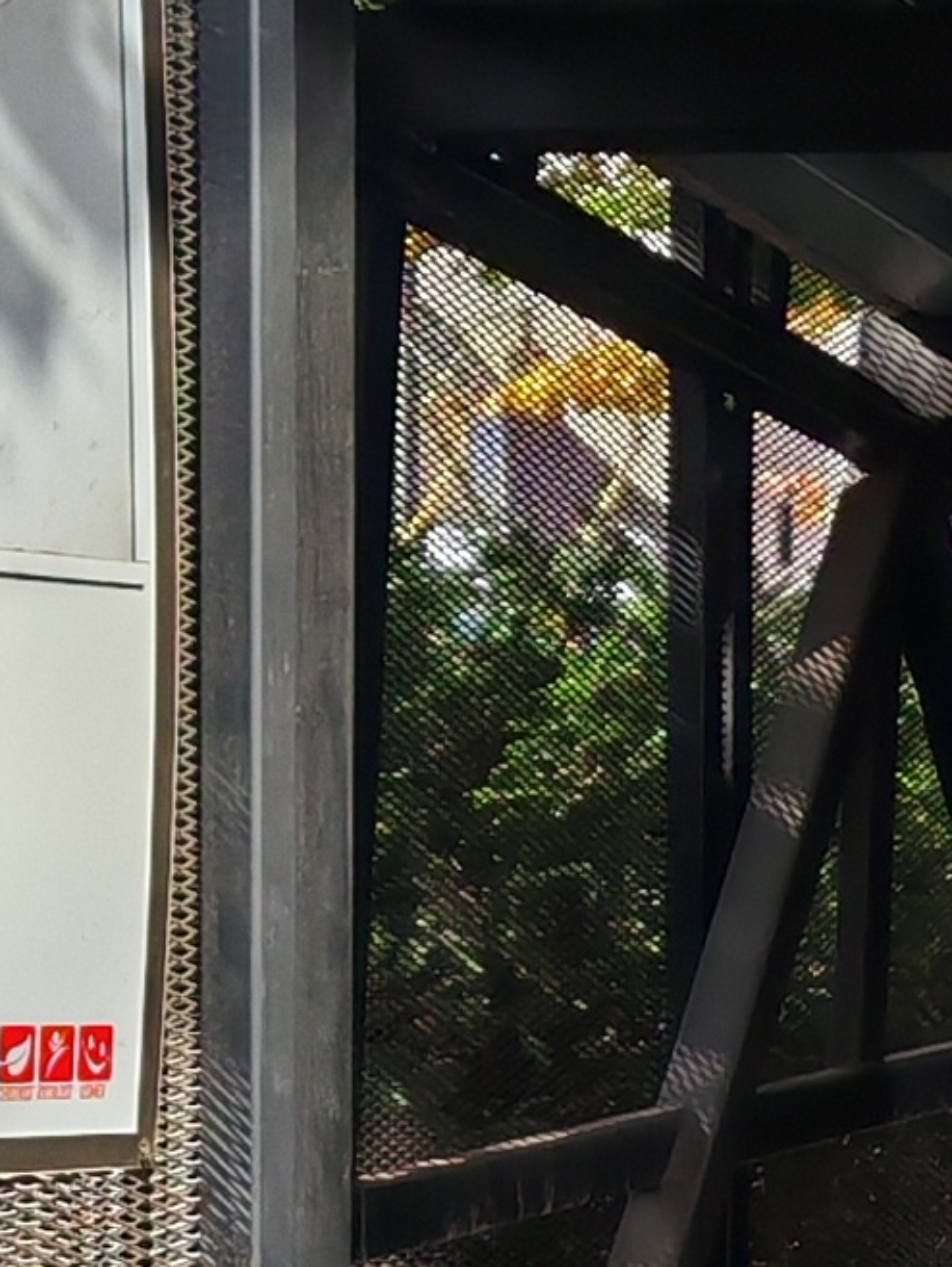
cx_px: 1991
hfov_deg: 8.3
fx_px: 6156
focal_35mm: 168
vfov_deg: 11.6
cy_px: 1298
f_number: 1.9
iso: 50
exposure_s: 1/390
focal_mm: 6.67
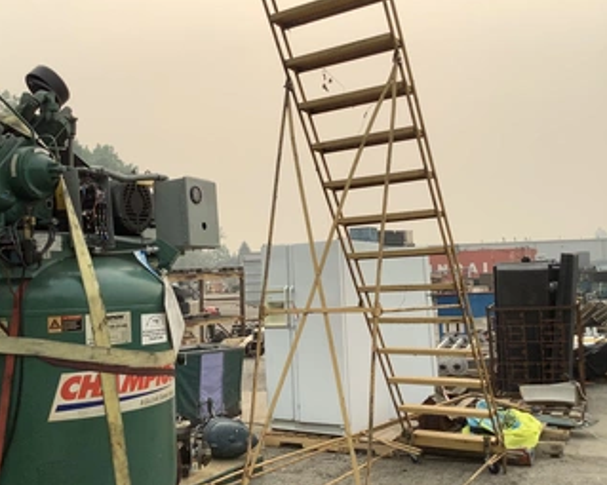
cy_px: 266
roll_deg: +2.5
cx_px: 276
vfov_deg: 39.1
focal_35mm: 38
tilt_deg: +1.0
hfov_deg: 47.9
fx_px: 682
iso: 25
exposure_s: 1/926
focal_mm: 3.3
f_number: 2.4
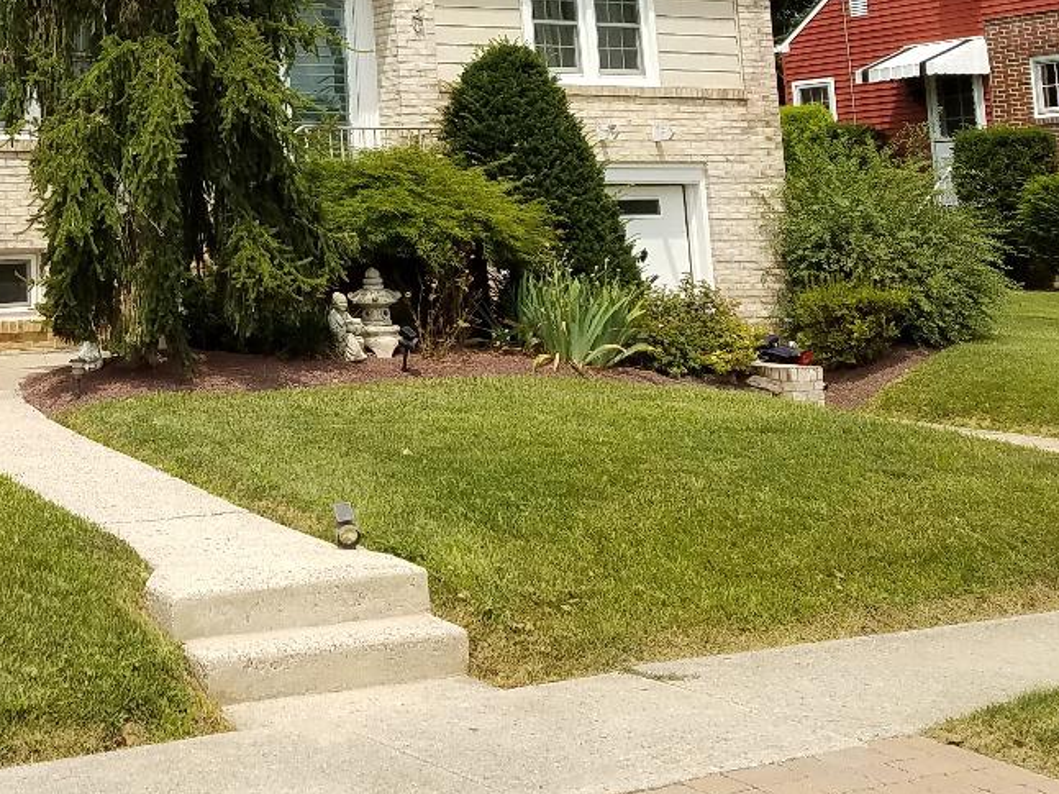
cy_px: -75
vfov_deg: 23.7
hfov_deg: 31.7
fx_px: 1774
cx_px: 105
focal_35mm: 58
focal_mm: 4.2
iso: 40
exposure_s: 1/1436
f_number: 1.7
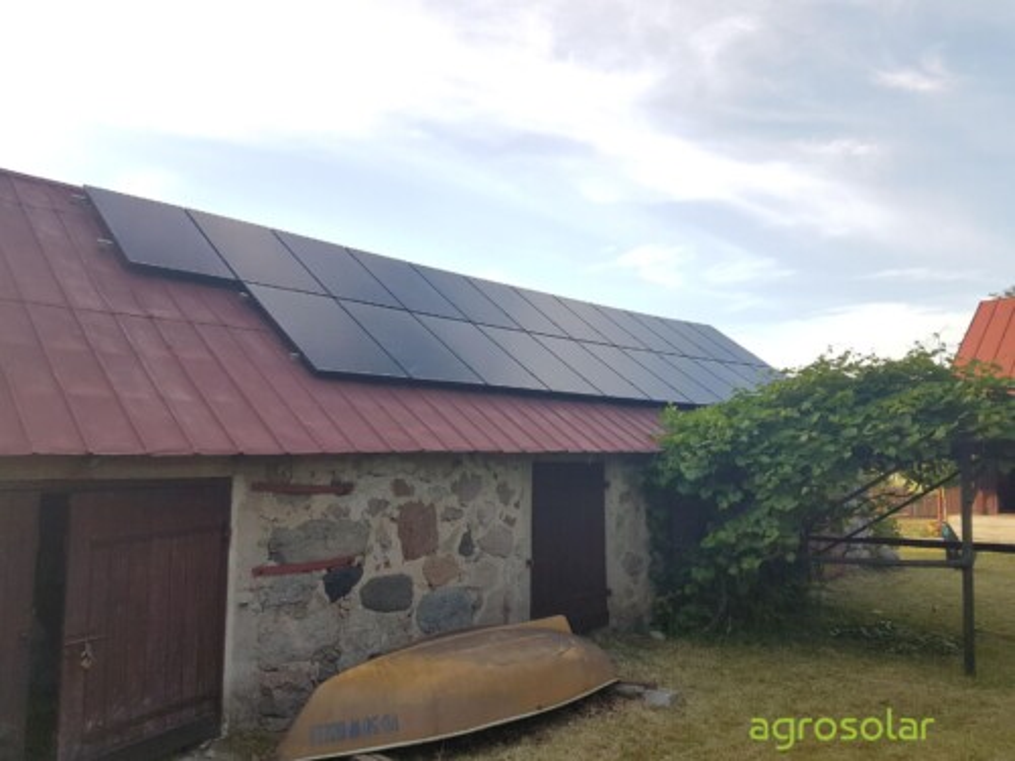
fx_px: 762
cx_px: 508
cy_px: 380
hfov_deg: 67.3
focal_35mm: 26
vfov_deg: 53.1
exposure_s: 1/379
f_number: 1.7
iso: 40
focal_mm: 4.2
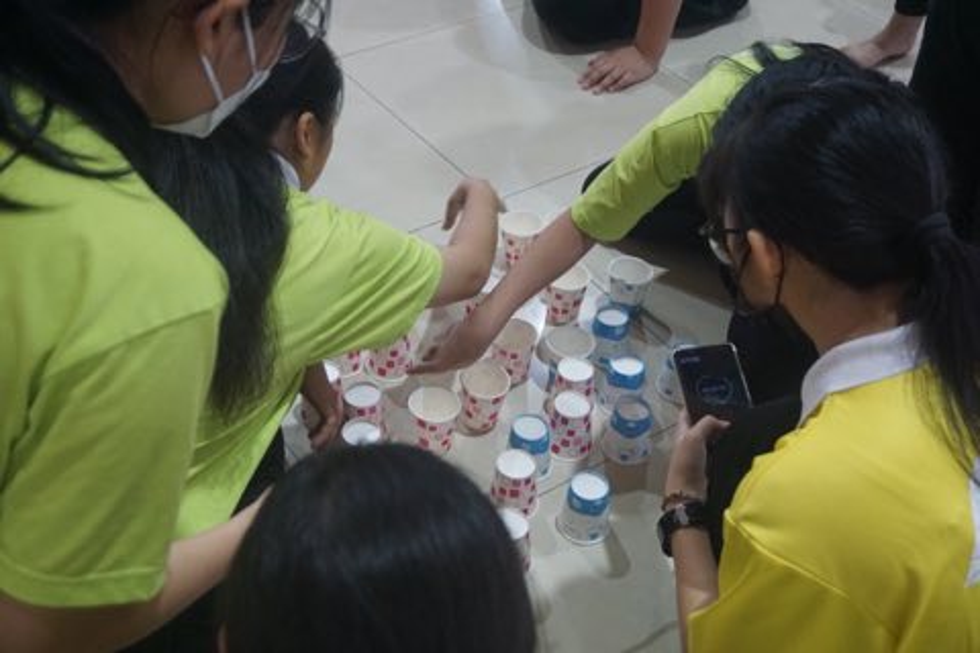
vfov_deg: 31.9
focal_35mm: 42
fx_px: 1143
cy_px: 326
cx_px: 490
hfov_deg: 46.4
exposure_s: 1/160
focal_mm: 28
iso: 1600
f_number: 4.5
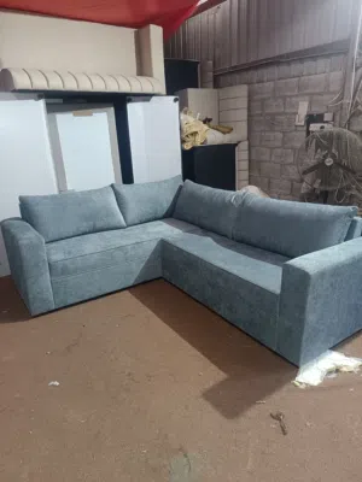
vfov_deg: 71.6
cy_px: 241
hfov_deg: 56.8
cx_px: 181
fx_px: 335
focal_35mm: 24
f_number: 1.75
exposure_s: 1/33.3
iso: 2701
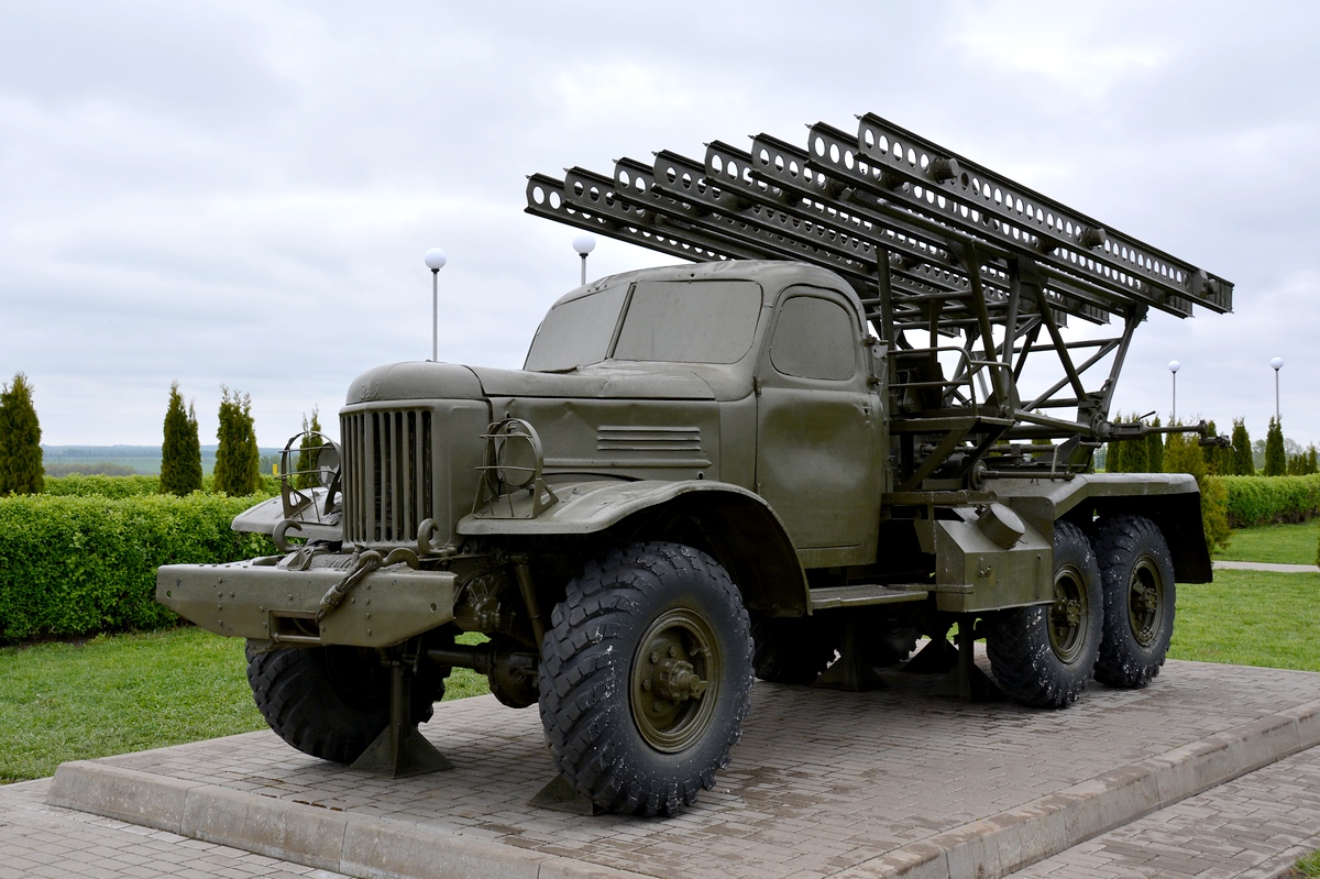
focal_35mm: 39
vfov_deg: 34.2
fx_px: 1429
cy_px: 440
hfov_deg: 49.6
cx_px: 660
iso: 200
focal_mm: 26
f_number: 7.1
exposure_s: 1/200
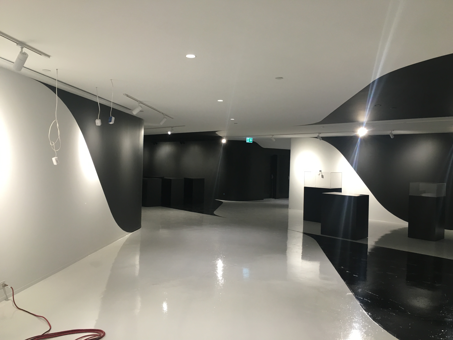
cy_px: 170
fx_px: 380
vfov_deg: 48.2
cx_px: 226
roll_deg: -1.8
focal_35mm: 29
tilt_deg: -1.2
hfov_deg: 61.7
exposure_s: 1/33
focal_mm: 4.15
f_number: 2.2
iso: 50
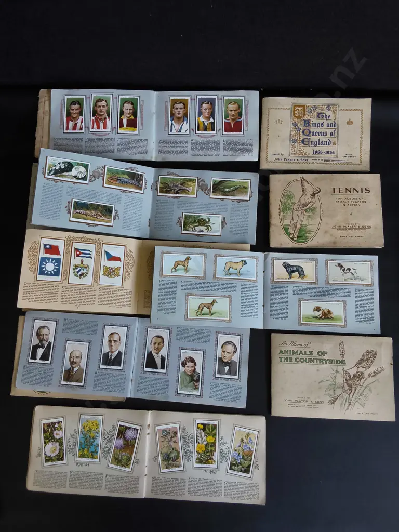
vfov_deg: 65.3
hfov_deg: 51.4
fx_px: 415
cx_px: 200
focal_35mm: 27
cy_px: 266
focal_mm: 2.87
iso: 160
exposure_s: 1/120
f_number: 2
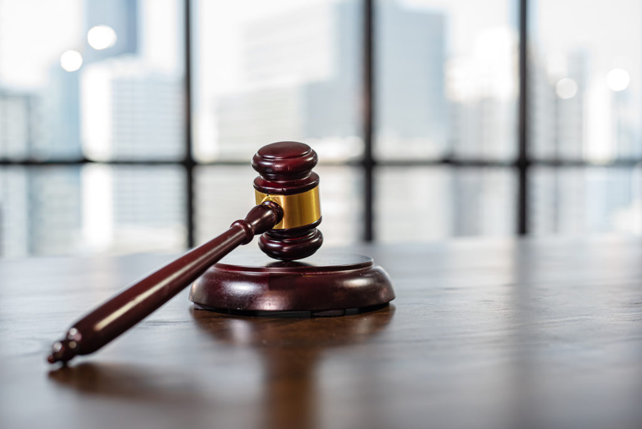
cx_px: 321
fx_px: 892
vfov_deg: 27.0
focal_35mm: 50
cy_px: 214
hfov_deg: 39.6
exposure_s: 1/80
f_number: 4
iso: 1000
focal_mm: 50
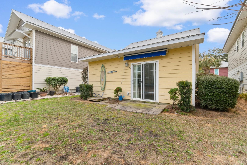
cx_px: 124
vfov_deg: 77.3
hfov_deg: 100.4
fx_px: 103
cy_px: 82
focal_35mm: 15
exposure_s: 1/100
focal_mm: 10
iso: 100
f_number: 5
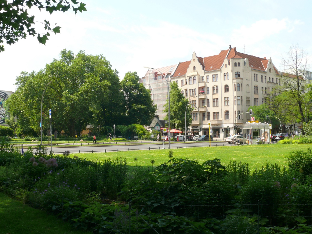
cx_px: 145
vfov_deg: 37.7
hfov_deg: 48.9
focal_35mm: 38
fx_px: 342
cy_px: 124
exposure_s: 1/250
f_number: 5
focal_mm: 7.4
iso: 100
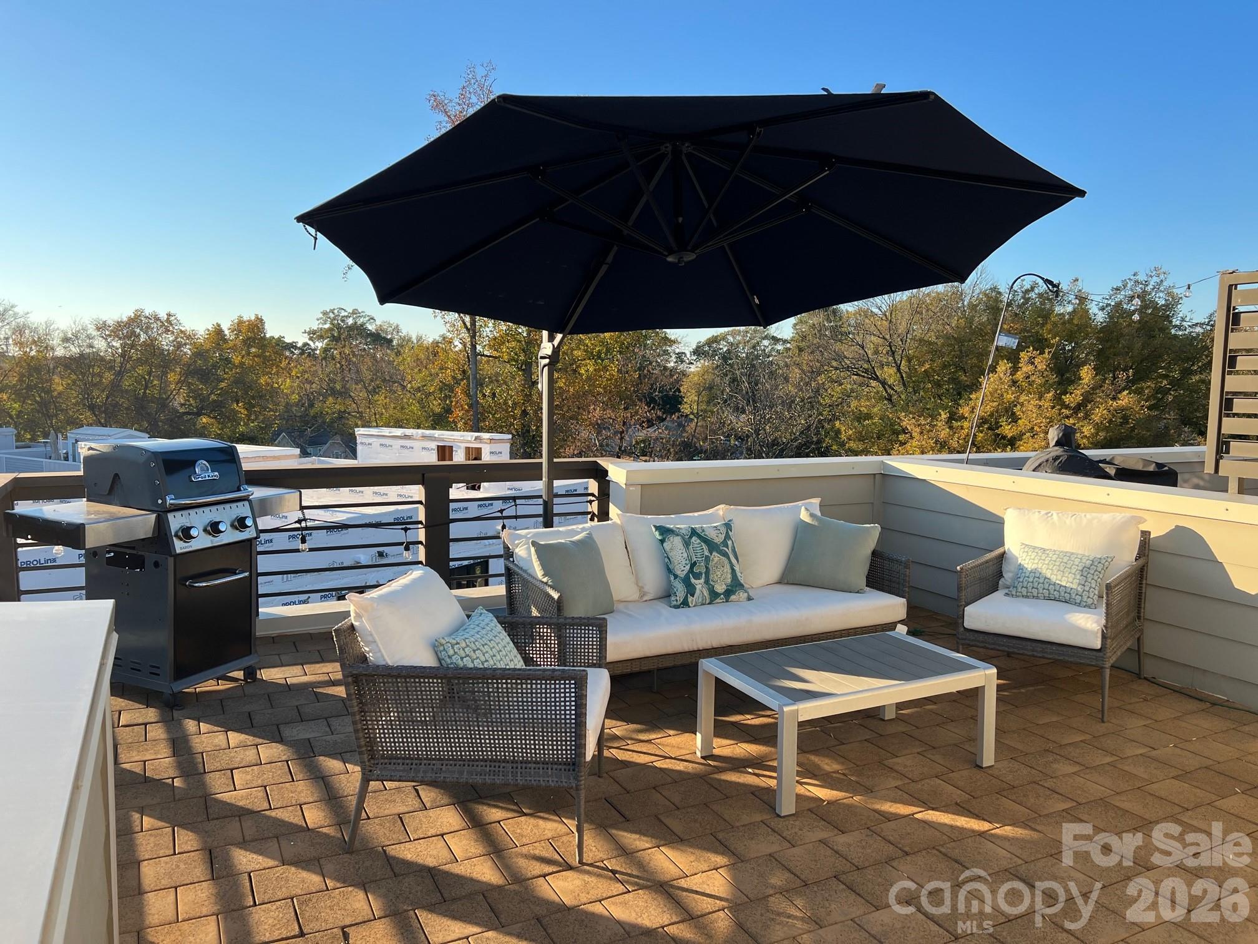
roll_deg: -0.5
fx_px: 945
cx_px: 629
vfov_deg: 53.1
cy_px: 472
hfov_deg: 67.3
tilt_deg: -5.5
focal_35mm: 26
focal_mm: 5.7
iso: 50
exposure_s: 1/1135
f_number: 1.5
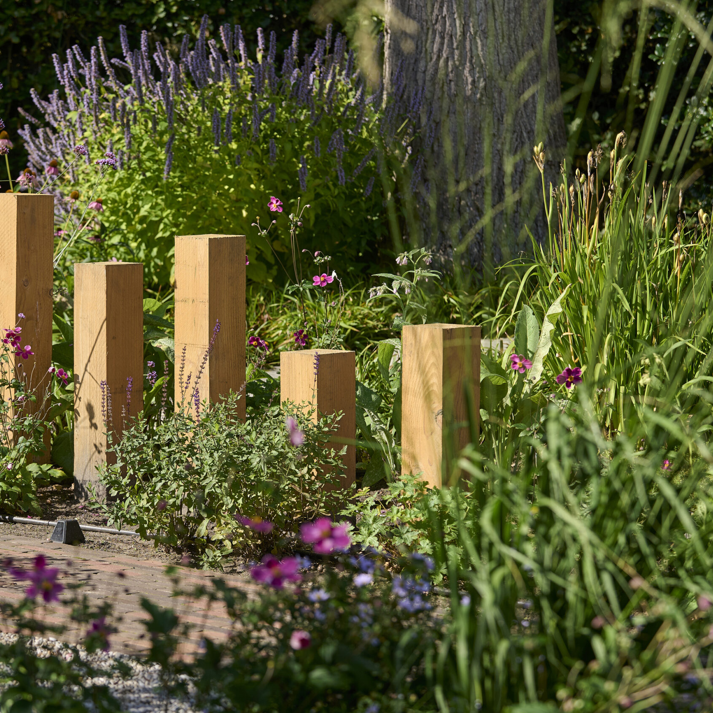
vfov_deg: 13.8
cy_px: 359
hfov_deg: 13.8
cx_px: 226
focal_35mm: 126
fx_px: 2936
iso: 125
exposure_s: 1/800
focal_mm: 98
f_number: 5.6
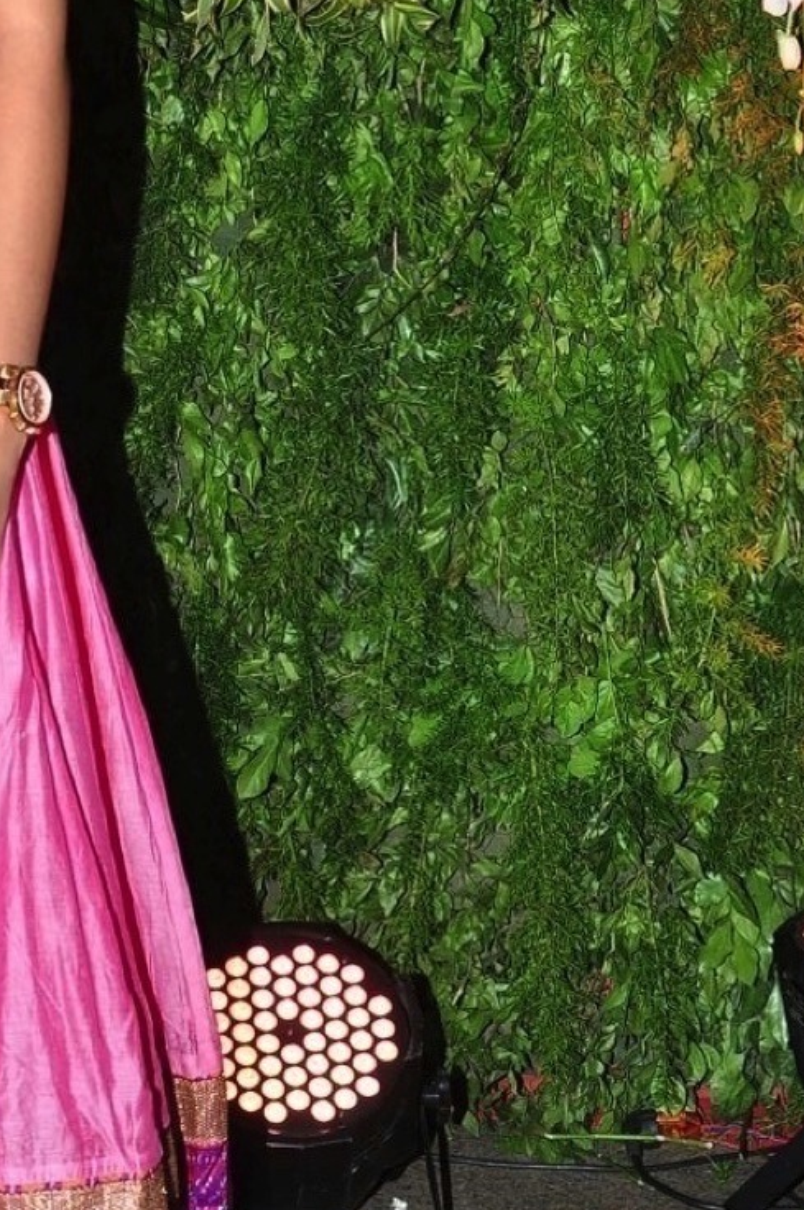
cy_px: 345
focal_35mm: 103
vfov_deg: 19.7
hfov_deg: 13.1
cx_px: 0
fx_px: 3458
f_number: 6.3
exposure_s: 1/125
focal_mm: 28
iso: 200
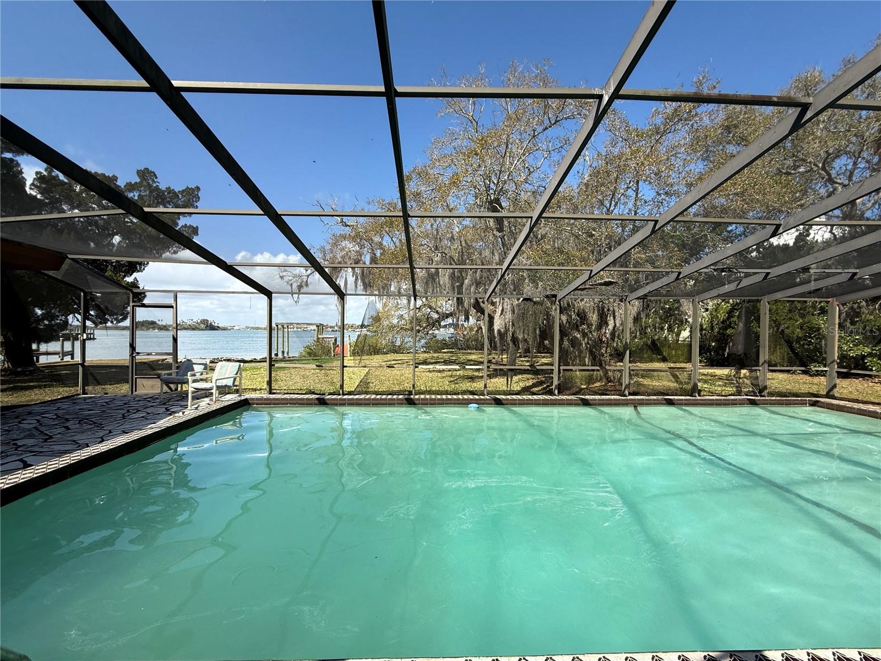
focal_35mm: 14
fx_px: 356
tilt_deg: +0.3
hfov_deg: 102.1
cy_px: 330
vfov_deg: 85.7
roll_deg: -0.9
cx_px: 440
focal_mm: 2.22
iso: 50
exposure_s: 1/1068
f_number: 2.2
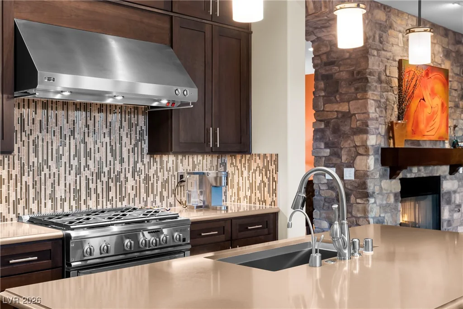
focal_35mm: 42
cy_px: 154
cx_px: 232
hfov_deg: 46.4
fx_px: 540
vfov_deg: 31.9
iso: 400
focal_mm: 28
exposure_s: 3.2
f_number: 8
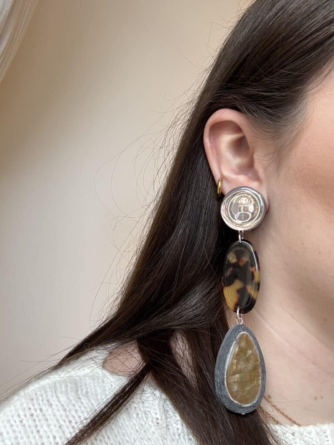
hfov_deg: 46.8
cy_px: 222
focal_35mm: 30
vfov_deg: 60.0
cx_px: 167
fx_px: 386
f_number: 1.9
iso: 32
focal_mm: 2.69
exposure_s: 1/121
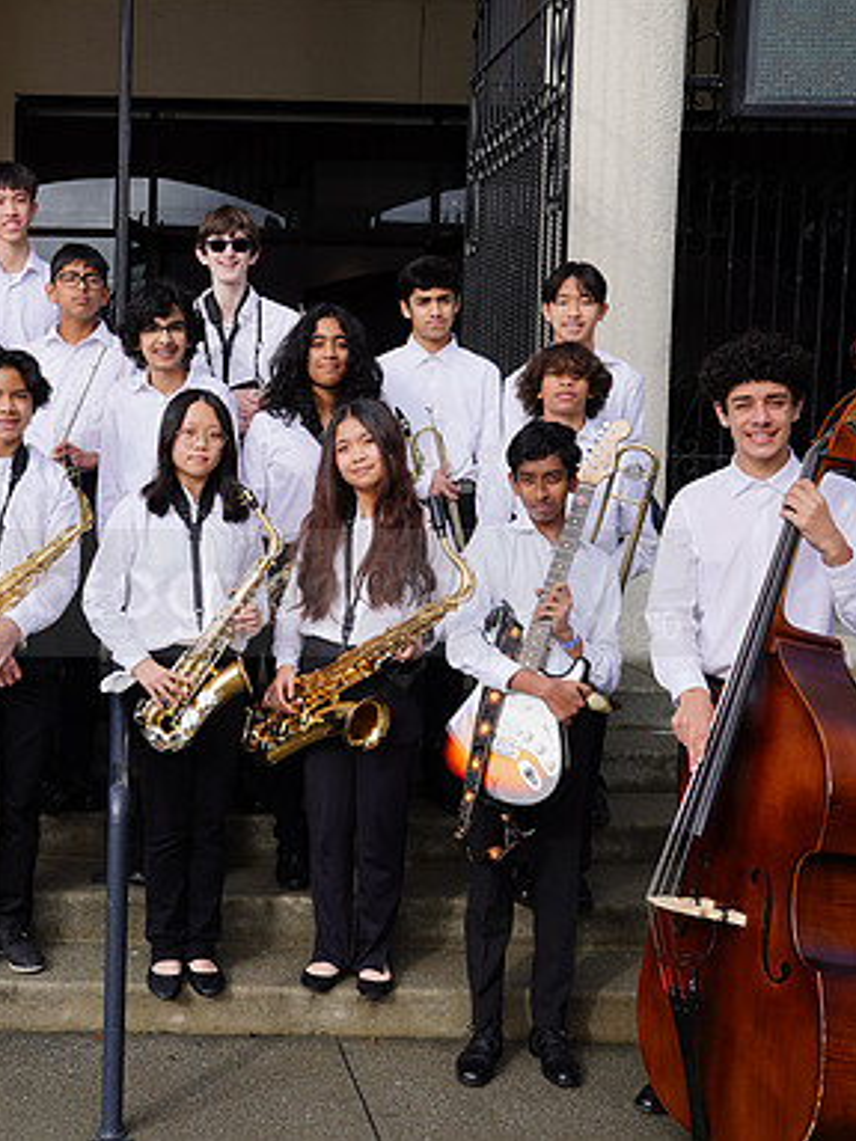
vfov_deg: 42.1
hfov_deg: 31.0
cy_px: 569
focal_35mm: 45
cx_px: 116
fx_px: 1484
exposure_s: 1/200
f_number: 9
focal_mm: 31
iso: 100
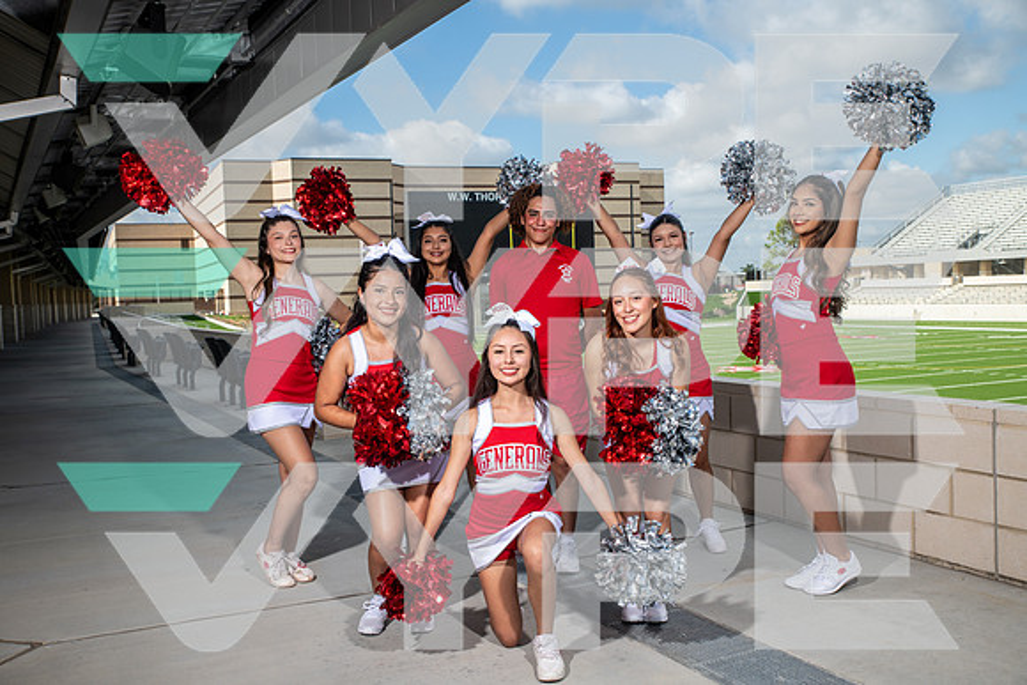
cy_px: 342
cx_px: 514
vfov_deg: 36.9
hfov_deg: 53.1
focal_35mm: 36
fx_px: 1027
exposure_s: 1/320
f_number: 7.1
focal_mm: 36
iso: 100
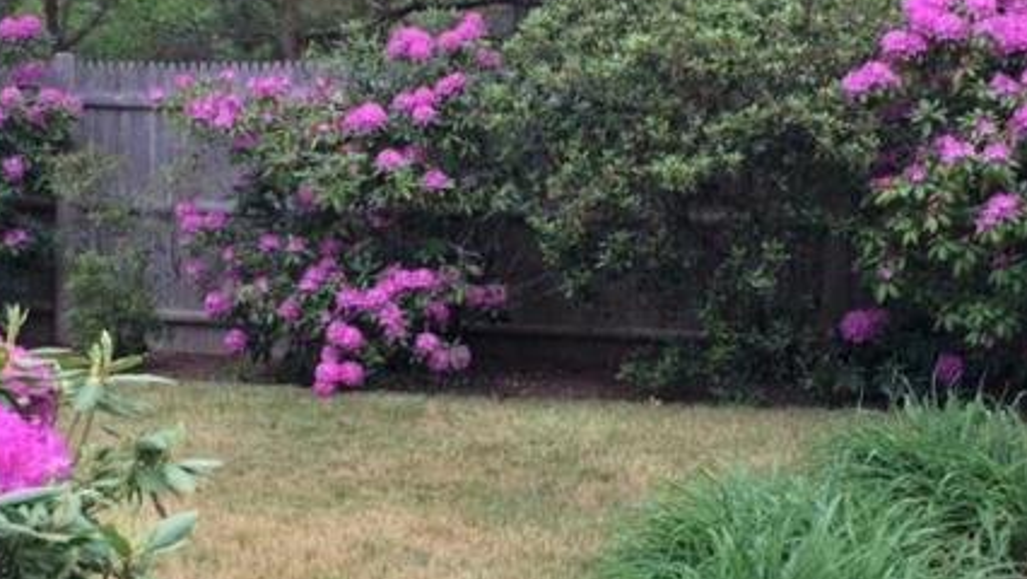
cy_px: 270
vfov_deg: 15.9
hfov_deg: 27.8
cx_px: 389
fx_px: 2070
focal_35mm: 76
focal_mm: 4.15
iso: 32
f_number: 2.2
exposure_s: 1/127
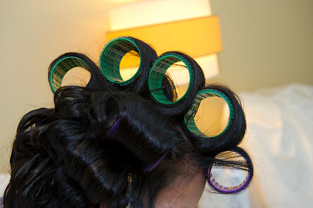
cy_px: 104
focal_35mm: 55
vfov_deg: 24.6
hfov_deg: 36.3
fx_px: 478
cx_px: 156
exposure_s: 1/50
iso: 640
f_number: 5.6
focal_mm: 55
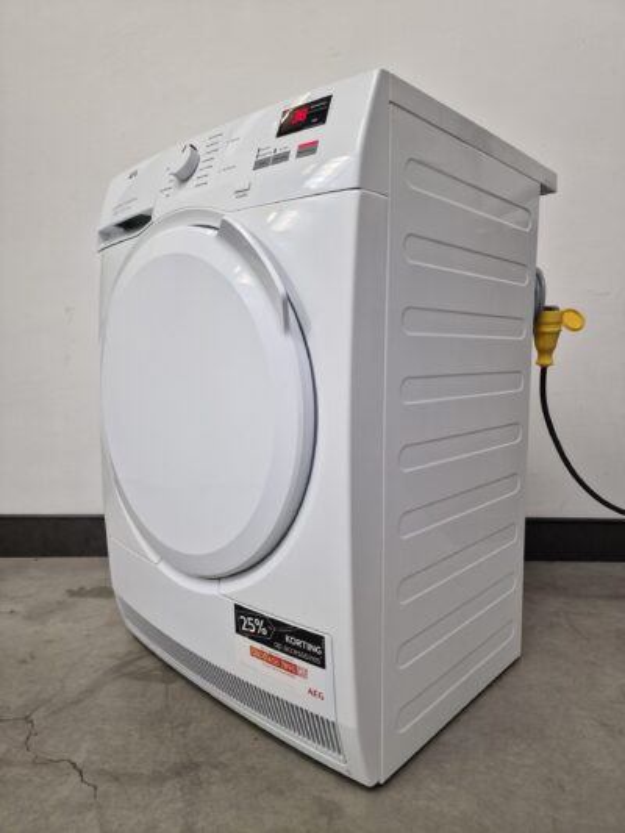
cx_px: 312
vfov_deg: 73.9
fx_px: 553
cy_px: 416
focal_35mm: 23
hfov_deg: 58.9
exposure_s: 1/100
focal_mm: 6.4
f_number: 1.8
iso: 200
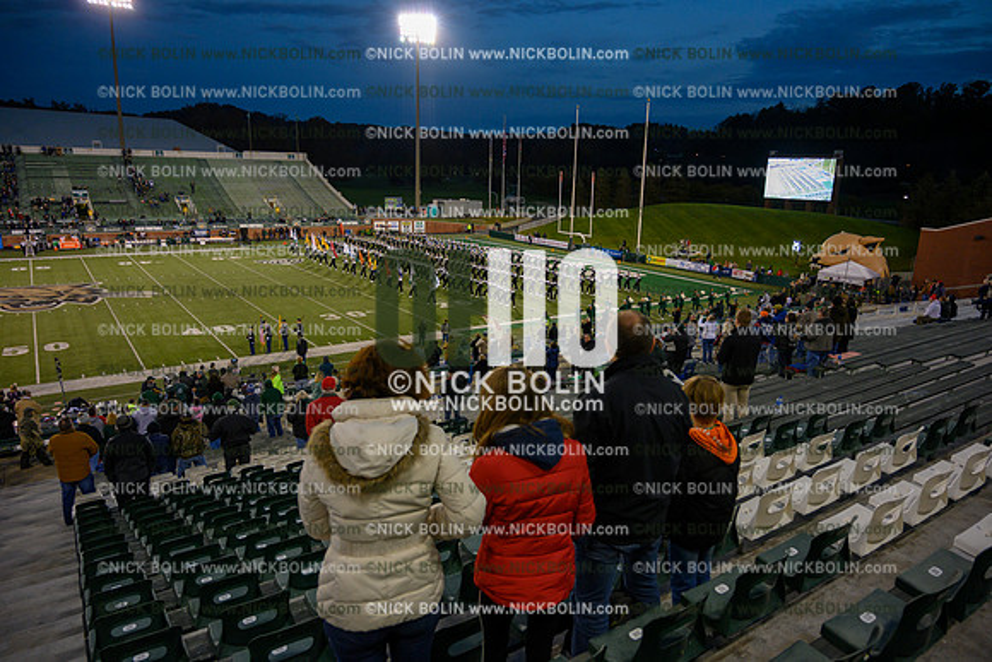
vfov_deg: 53.2
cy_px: 331
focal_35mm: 24
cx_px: 496
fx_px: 661
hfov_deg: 73.7
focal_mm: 24
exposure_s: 1/400
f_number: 4
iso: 2000
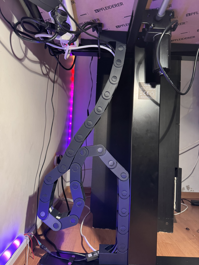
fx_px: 184
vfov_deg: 71.6
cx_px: 100
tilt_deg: +3.1
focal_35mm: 24
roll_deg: -2.8
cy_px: 132
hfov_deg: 56.8
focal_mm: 6.76
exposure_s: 1/50
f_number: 1.78
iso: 800
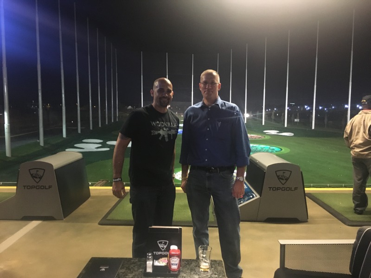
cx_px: 186
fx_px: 311
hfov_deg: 61.7
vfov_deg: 48.2
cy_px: 139
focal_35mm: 29
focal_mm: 4.15
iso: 400
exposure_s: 1/15
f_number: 2.2
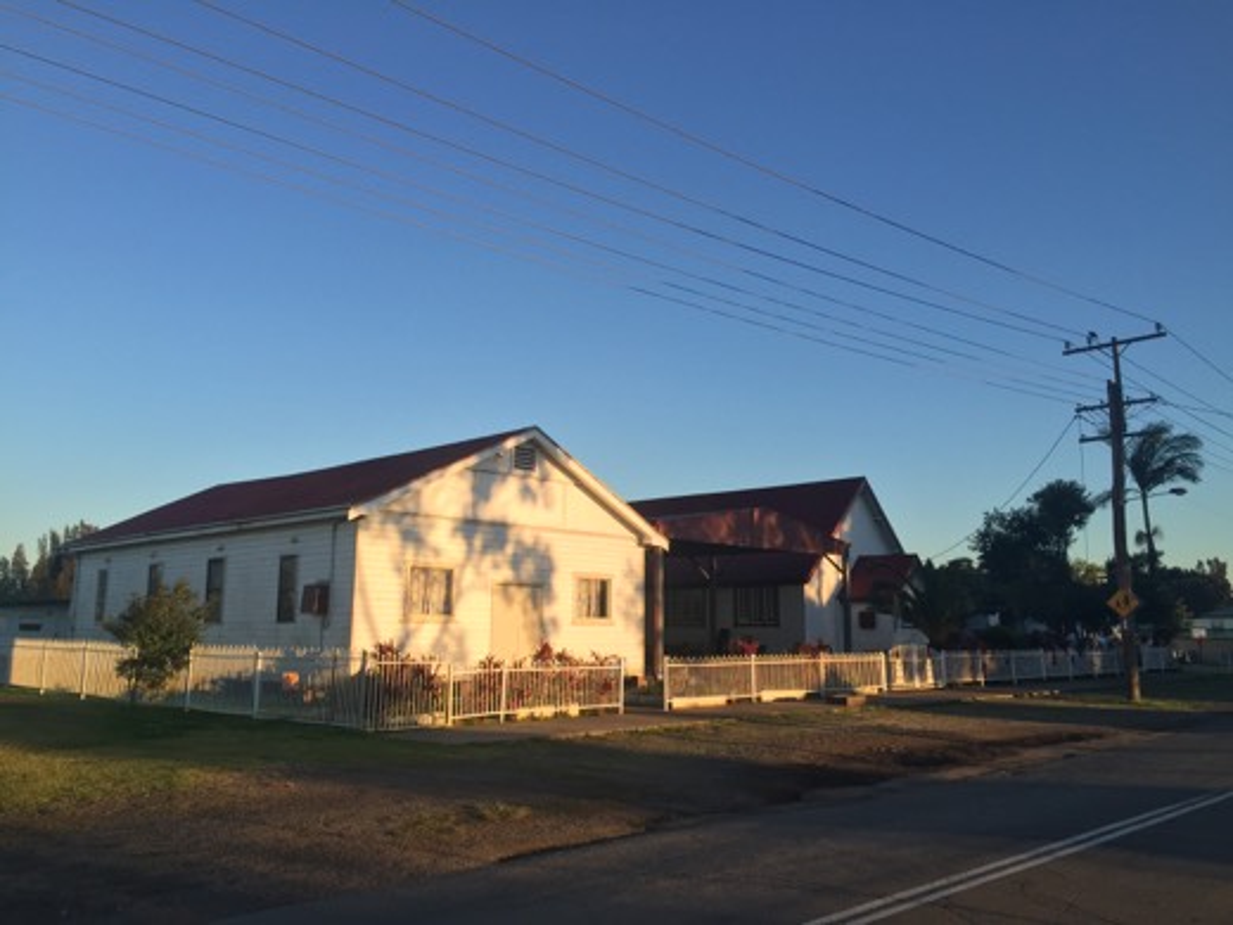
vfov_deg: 48.2
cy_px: 462
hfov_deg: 61.7
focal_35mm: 29
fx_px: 1033
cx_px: 616
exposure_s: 1/706
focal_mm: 4.15
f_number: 2.2
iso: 32
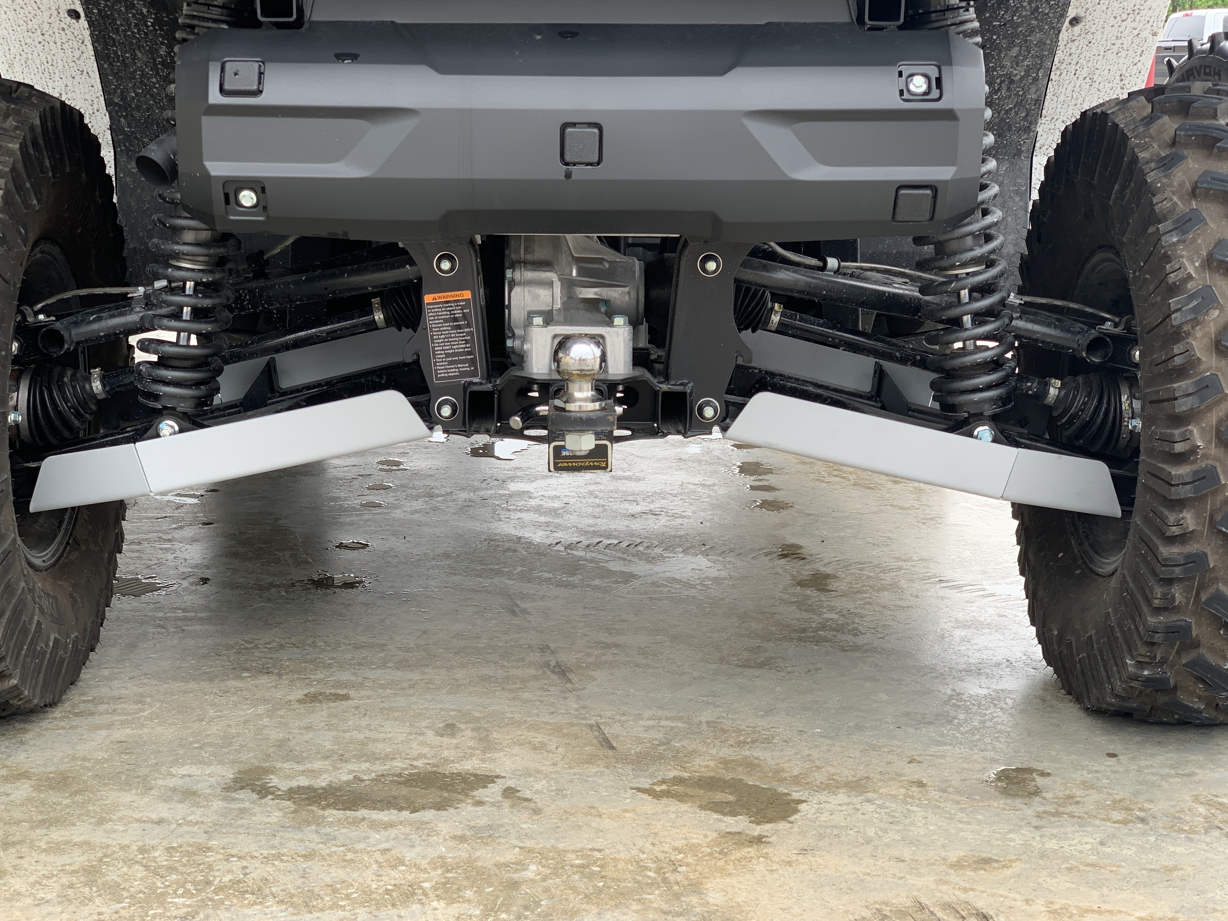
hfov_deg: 35.5
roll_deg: -0.3
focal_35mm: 54
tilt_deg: -11.2
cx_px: 592
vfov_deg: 27.0
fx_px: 1916
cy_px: 470
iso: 16
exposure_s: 1/122
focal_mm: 6
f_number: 2.4
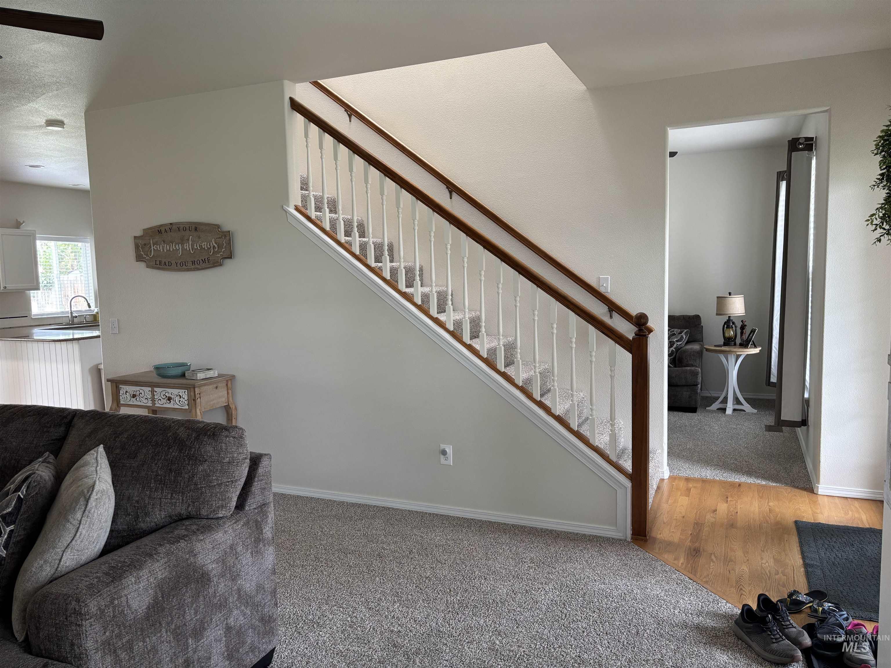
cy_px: 334
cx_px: 446
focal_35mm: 26
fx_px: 669
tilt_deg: -6.1
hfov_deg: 67.3
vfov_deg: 53.1
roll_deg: +1.6
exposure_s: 1/60
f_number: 1.6
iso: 100
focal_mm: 5.96
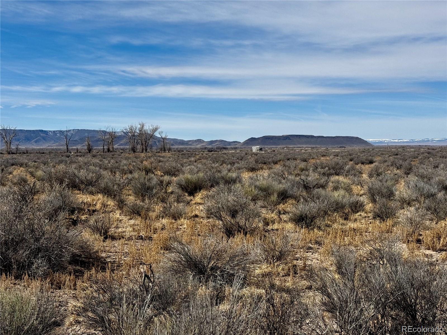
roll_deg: +0.1
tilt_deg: -3.0
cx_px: 224
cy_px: 168
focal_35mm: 48
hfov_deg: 39.7
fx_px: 620
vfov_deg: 30.3
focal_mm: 6.76
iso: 64
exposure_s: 1/6410
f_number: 1.78
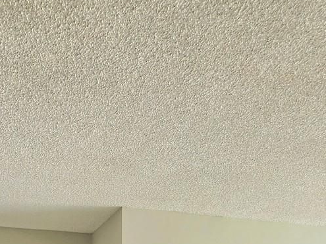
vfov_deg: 25.8
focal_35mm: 42
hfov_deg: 44.3
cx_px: 115
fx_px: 395
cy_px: 364
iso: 32
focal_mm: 2.2
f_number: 1.9
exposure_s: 1/120
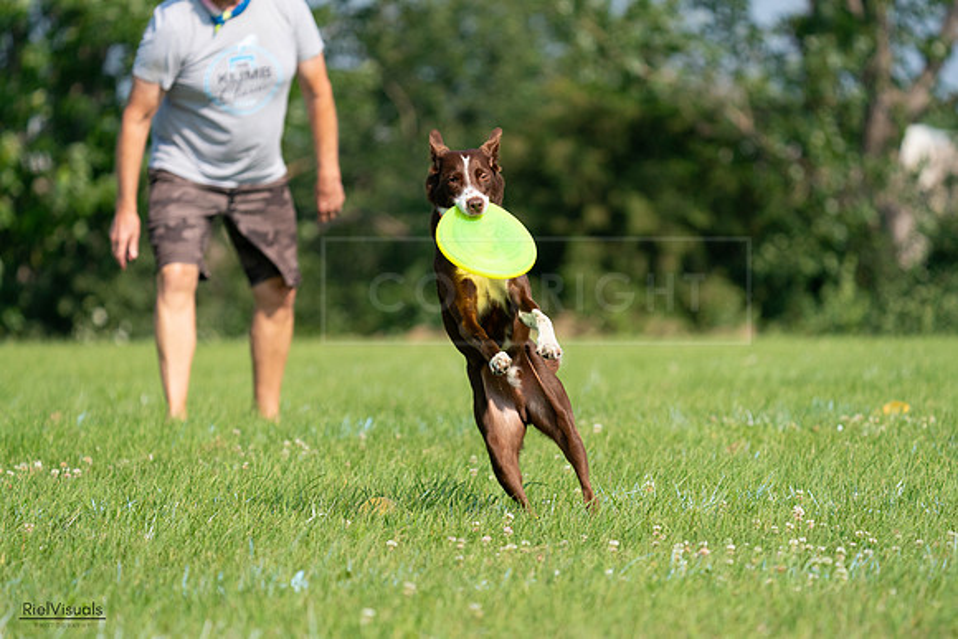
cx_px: 479
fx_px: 7612
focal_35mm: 286
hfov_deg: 7.2
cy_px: 320
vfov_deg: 4.8
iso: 1250
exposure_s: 1/4000
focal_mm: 286
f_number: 5.6
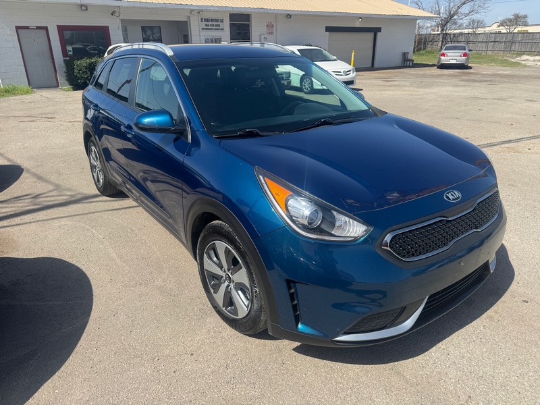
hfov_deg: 71.6
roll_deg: +0.7
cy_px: 202
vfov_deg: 56.8
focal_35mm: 24
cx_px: 270
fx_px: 374
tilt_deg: -22.7
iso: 80
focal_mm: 6.76
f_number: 1.78
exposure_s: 1/3413
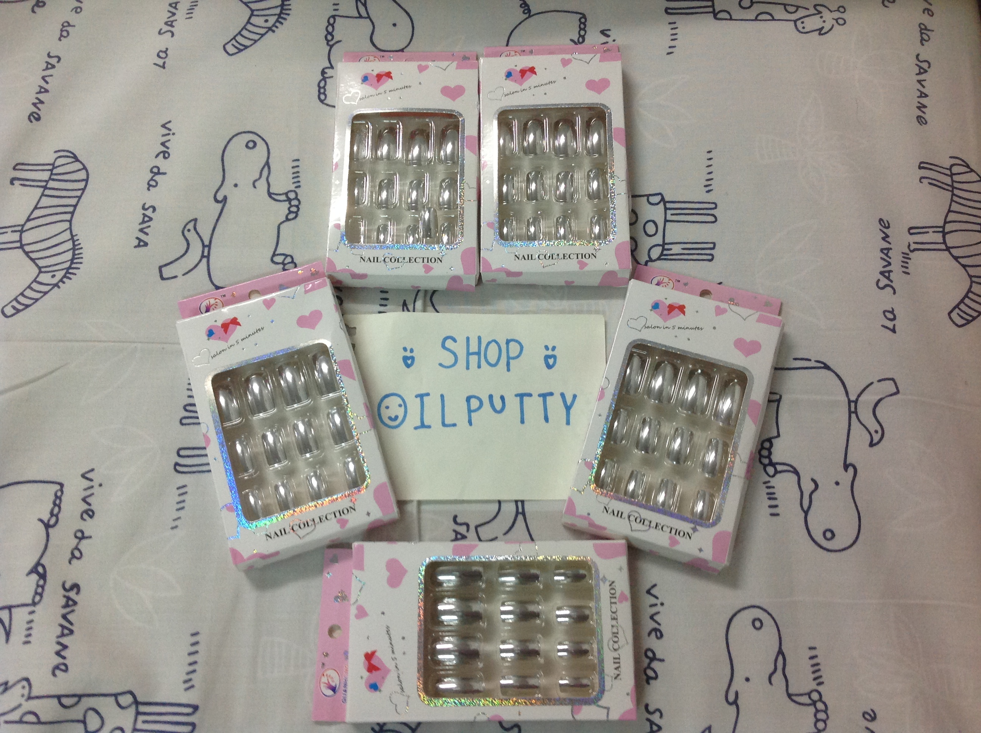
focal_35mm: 35
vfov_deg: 40.6
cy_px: 366
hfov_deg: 52.7
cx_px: 490
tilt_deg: -71.3
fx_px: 990
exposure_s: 1/17
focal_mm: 4.28
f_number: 2.4
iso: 100
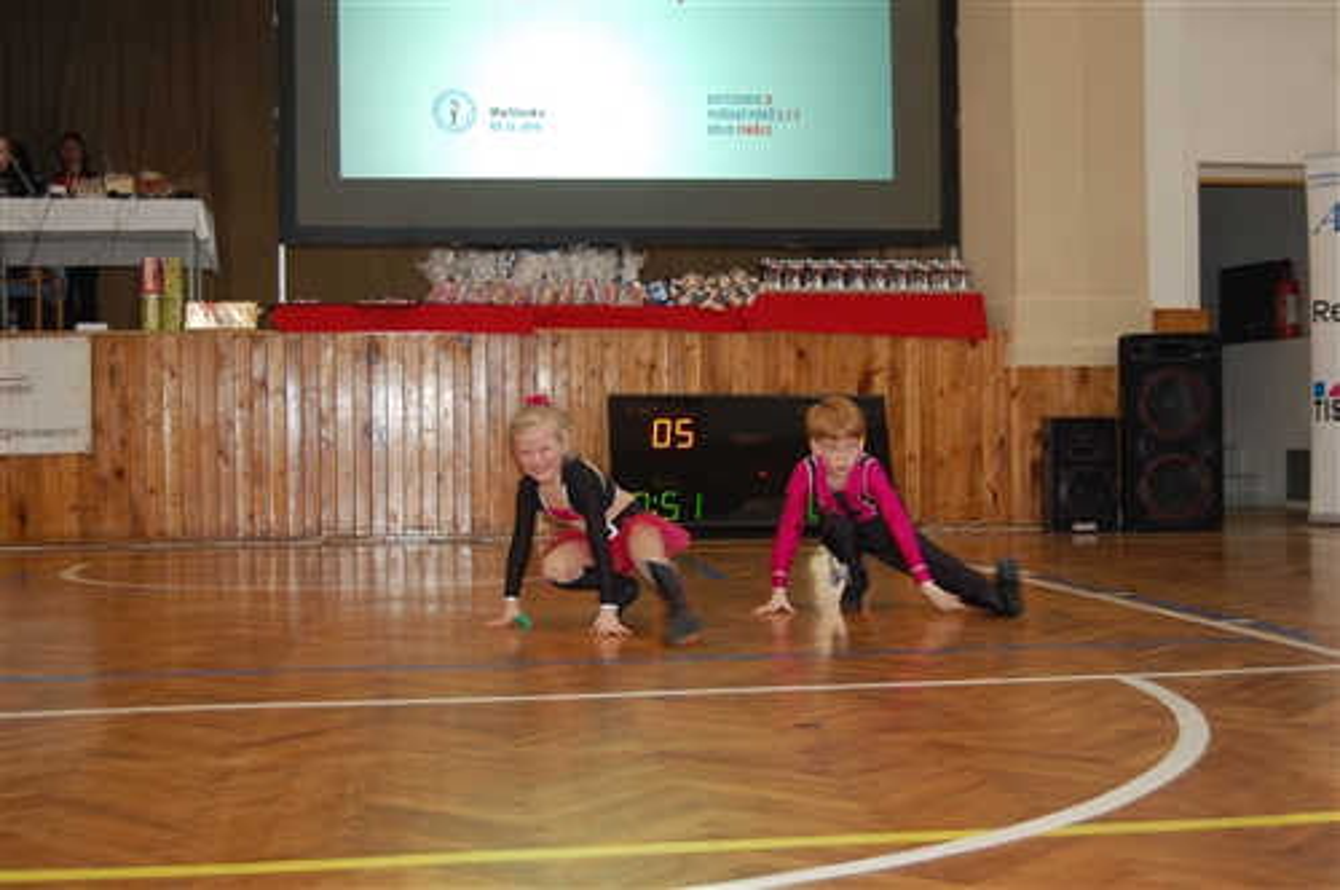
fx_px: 1784
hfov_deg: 41.2
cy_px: 445
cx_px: 670
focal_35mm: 48
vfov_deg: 28.0
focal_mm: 32
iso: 400
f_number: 4.5
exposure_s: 1/60
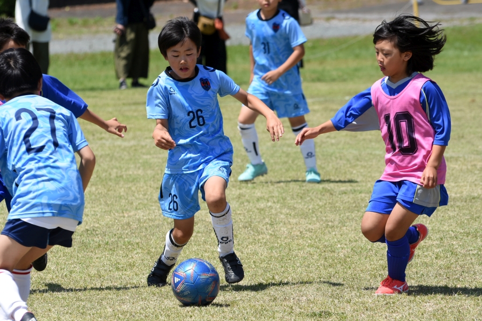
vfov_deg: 6.5
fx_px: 2811
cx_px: 241
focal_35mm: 210
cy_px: 160
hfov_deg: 9.8
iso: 400
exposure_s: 1/1600
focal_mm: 140
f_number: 7.1
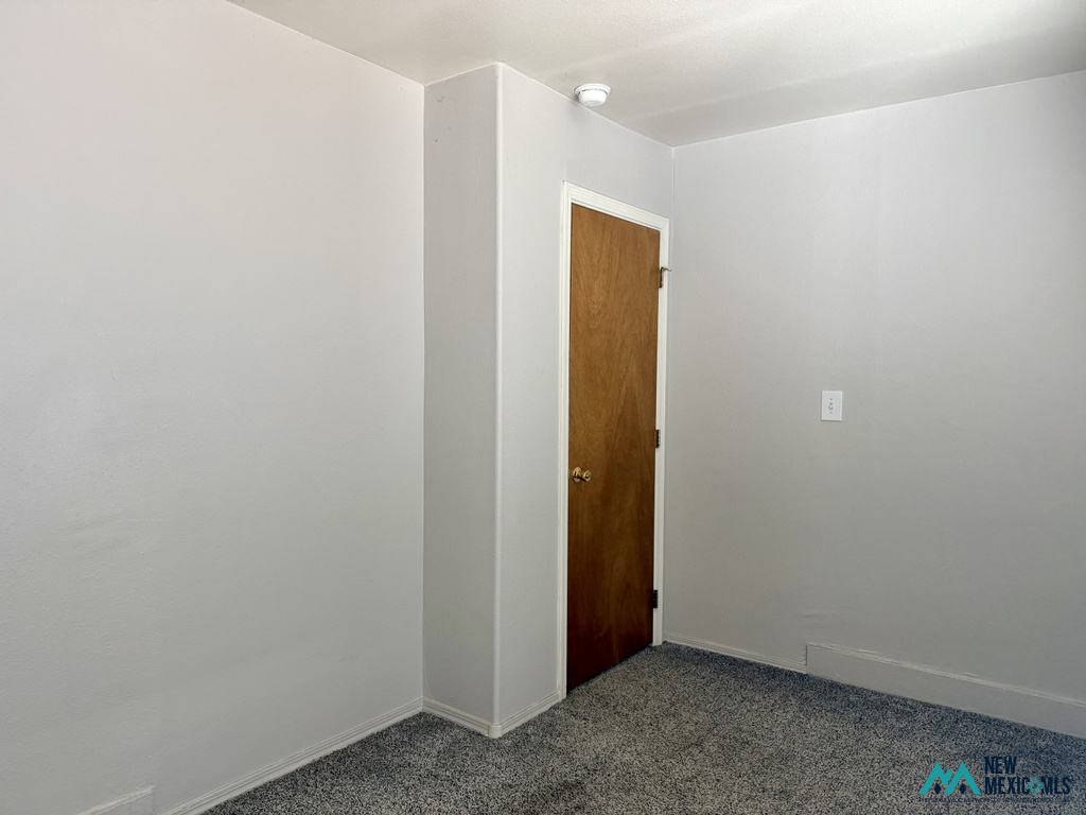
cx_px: 543
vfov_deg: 56.8
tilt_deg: -3.0
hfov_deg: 71.6
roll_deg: -0.2
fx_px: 753
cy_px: 408
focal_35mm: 24
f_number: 1.78
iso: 200
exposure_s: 1/108
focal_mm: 6.76
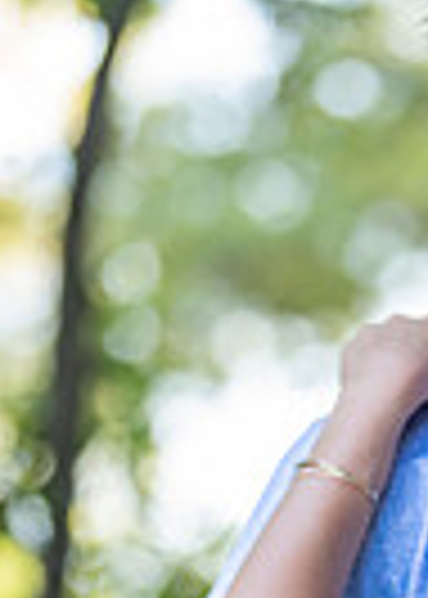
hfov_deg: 5.4
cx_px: 577
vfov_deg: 7.5
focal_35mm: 267
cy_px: 642
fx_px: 4544
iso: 320
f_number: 1.2
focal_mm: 50
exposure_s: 1/1000
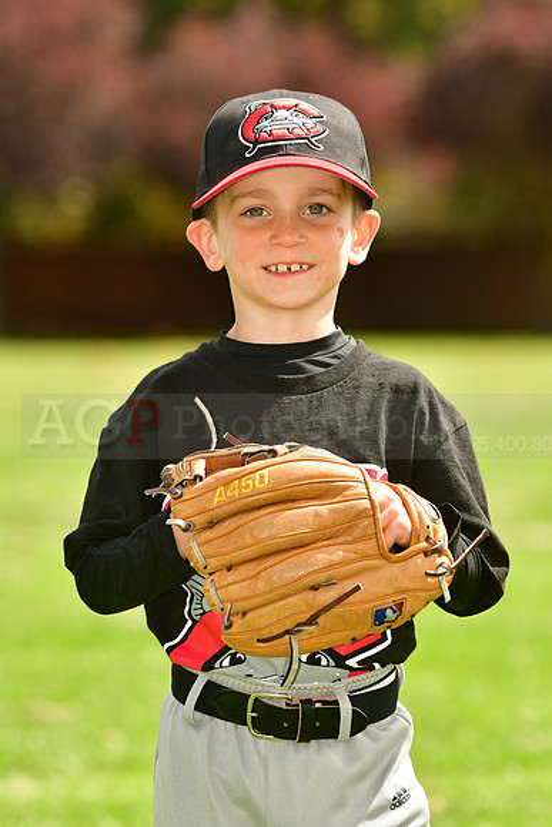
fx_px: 5861
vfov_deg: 8.1
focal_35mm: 255
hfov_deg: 5.4
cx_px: 276
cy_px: 414
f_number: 5
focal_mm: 170
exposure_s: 1/640
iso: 200
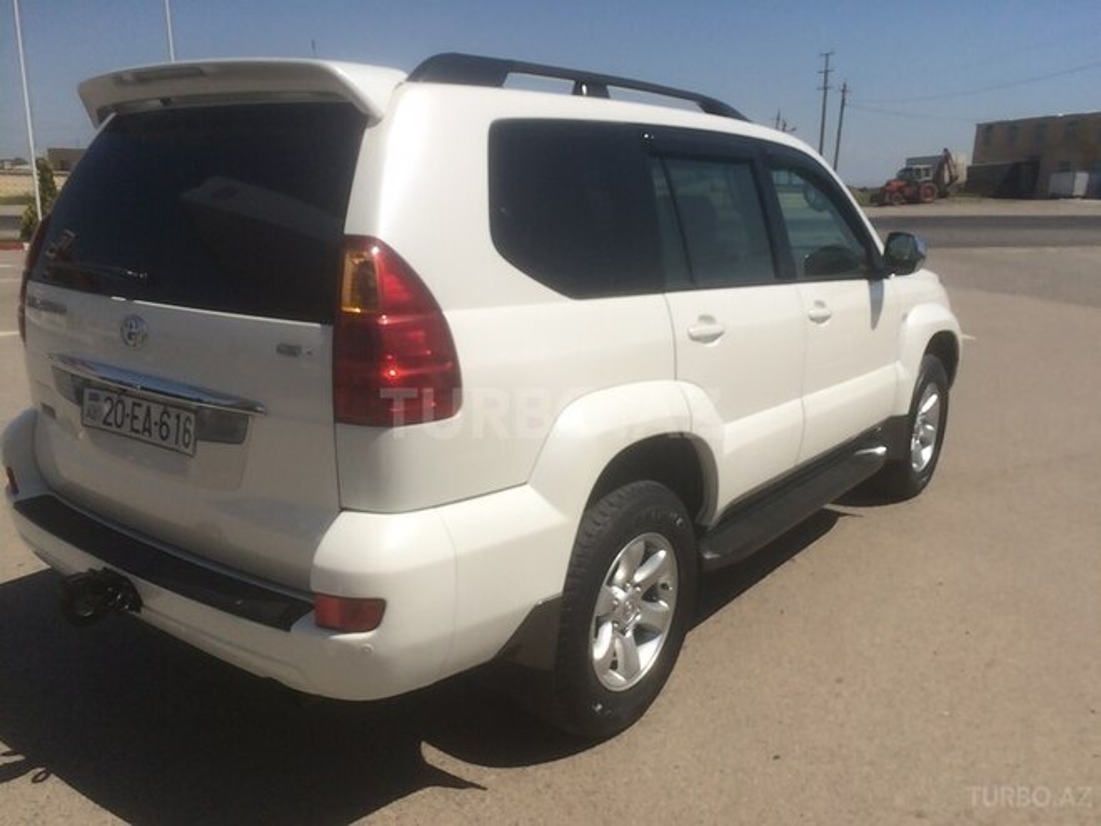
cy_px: 413
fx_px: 922
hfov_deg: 61.7
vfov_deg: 48.2
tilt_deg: -15.5
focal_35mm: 29
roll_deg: -1.9
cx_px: 550
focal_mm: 4.15
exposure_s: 1/5587
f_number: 2.2
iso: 32
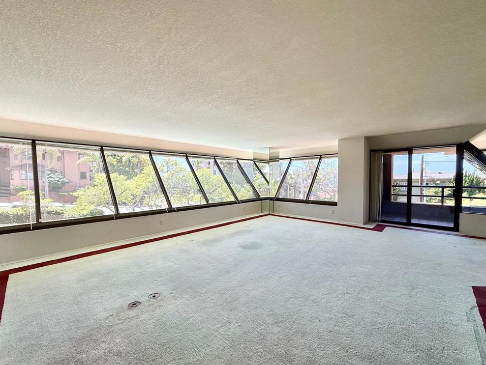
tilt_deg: -1.5
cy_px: 186
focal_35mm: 15
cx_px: 233
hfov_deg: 98.1
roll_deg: +0.3
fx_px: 211
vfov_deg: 81.7
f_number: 2.2
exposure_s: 1/205
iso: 64
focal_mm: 2.22
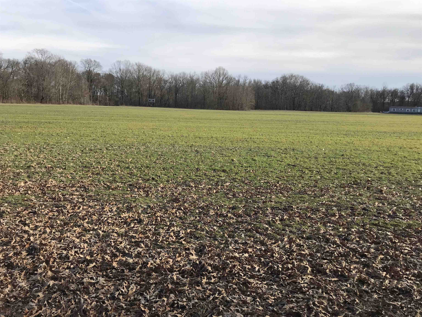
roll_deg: -1.8
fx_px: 341
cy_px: 158
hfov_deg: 63.4
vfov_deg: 49.7
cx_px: 211
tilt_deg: -9.7
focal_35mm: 28
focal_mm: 3.99
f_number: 1.8
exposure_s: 1/1277
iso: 20
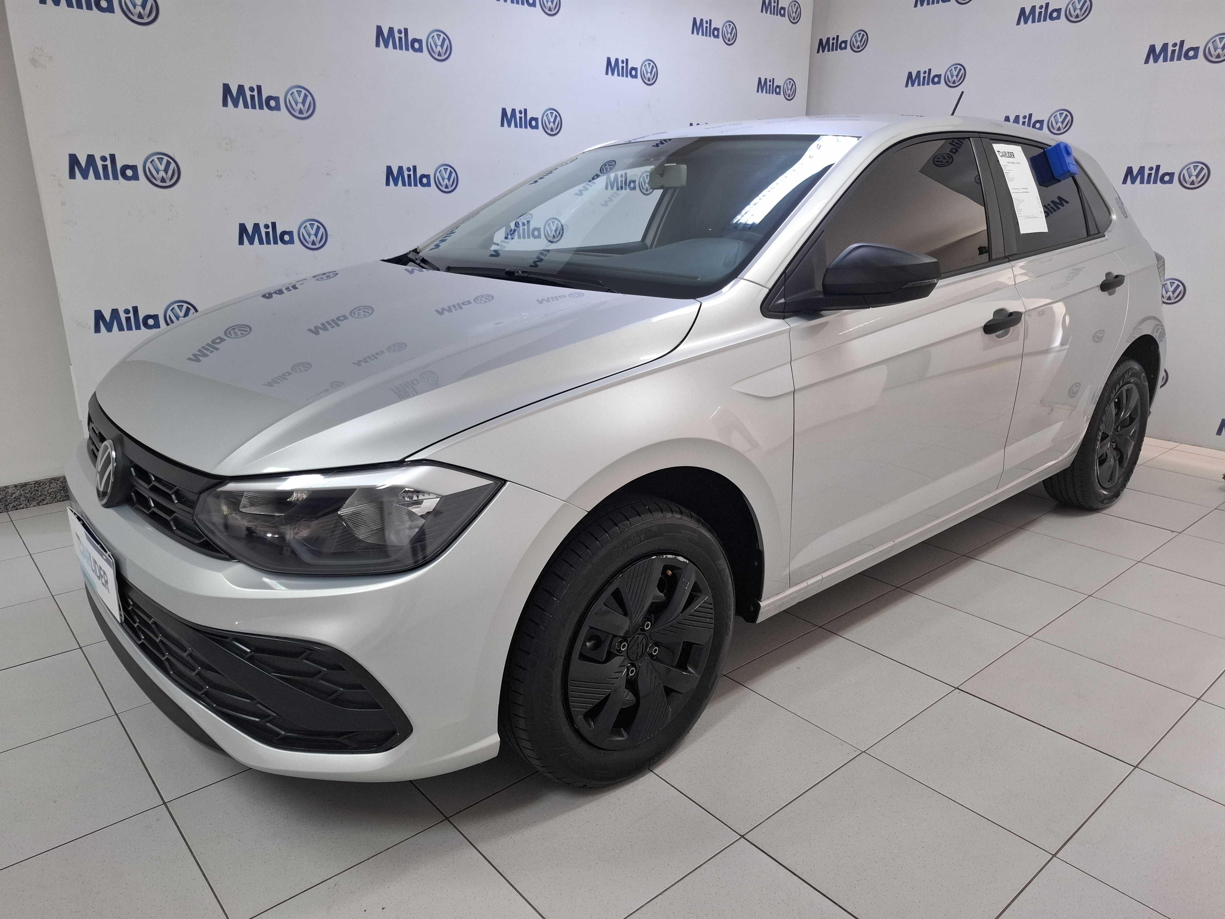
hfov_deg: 73.9
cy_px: 460
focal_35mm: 23
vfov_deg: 58.9
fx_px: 814
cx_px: 612
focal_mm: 5.54
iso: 200
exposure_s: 1/60
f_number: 1.8
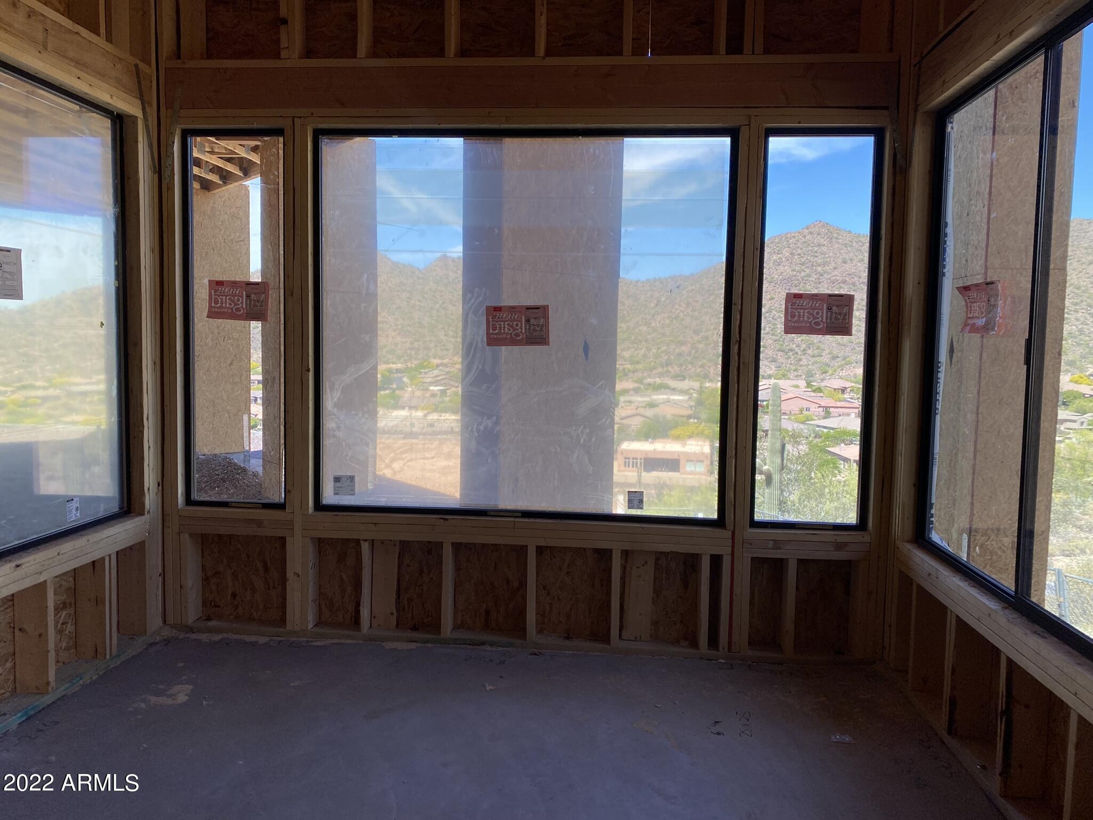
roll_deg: -2.6
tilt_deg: -4.4
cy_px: 410
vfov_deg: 53.1
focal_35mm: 26
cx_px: 546
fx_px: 821
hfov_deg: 67.3
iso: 32
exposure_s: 1/571
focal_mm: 4.25
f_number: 1.8
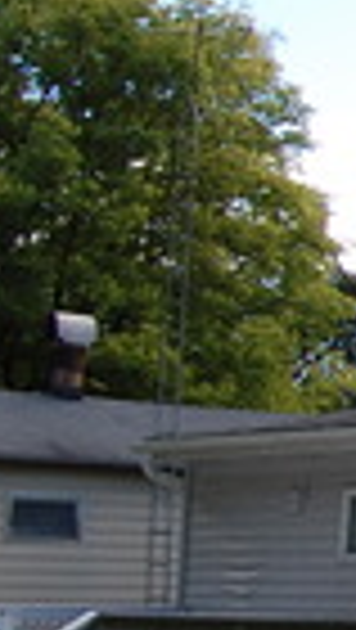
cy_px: 333
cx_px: 1302
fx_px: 2160
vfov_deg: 16.6
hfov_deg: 7.4
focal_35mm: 129
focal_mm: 18
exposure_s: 1/200
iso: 200
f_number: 7.1
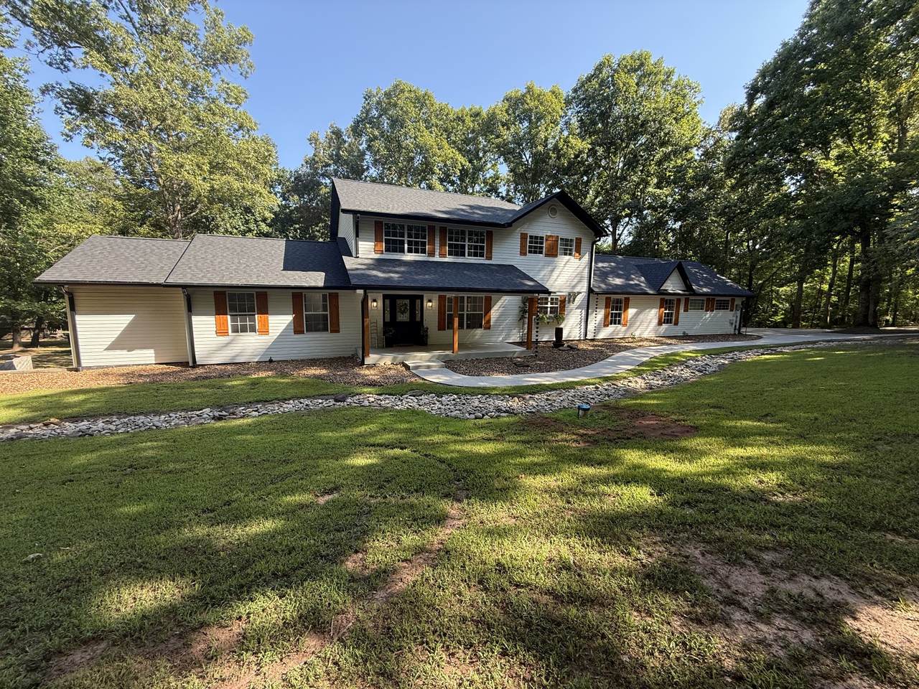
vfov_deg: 85.7
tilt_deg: -8.5
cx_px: 460
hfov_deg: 102.1
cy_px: 344
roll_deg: -1.0
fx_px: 372
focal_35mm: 14
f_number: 2.2
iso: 64
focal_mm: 2.22
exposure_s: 1/228
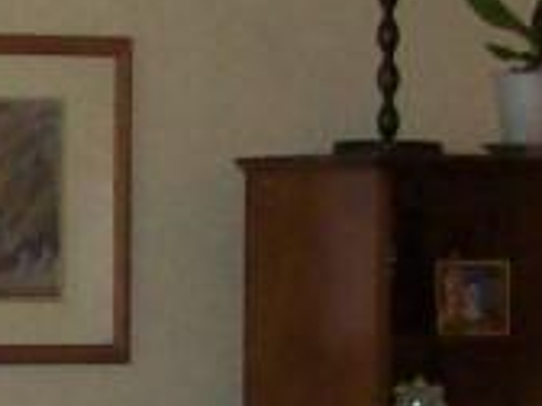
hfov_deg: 7.1
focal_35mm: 275
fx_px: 4306
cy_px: 490
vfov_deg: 5.4
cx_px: -300
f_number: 2.7
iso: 200
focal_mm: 6
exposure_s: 1/64
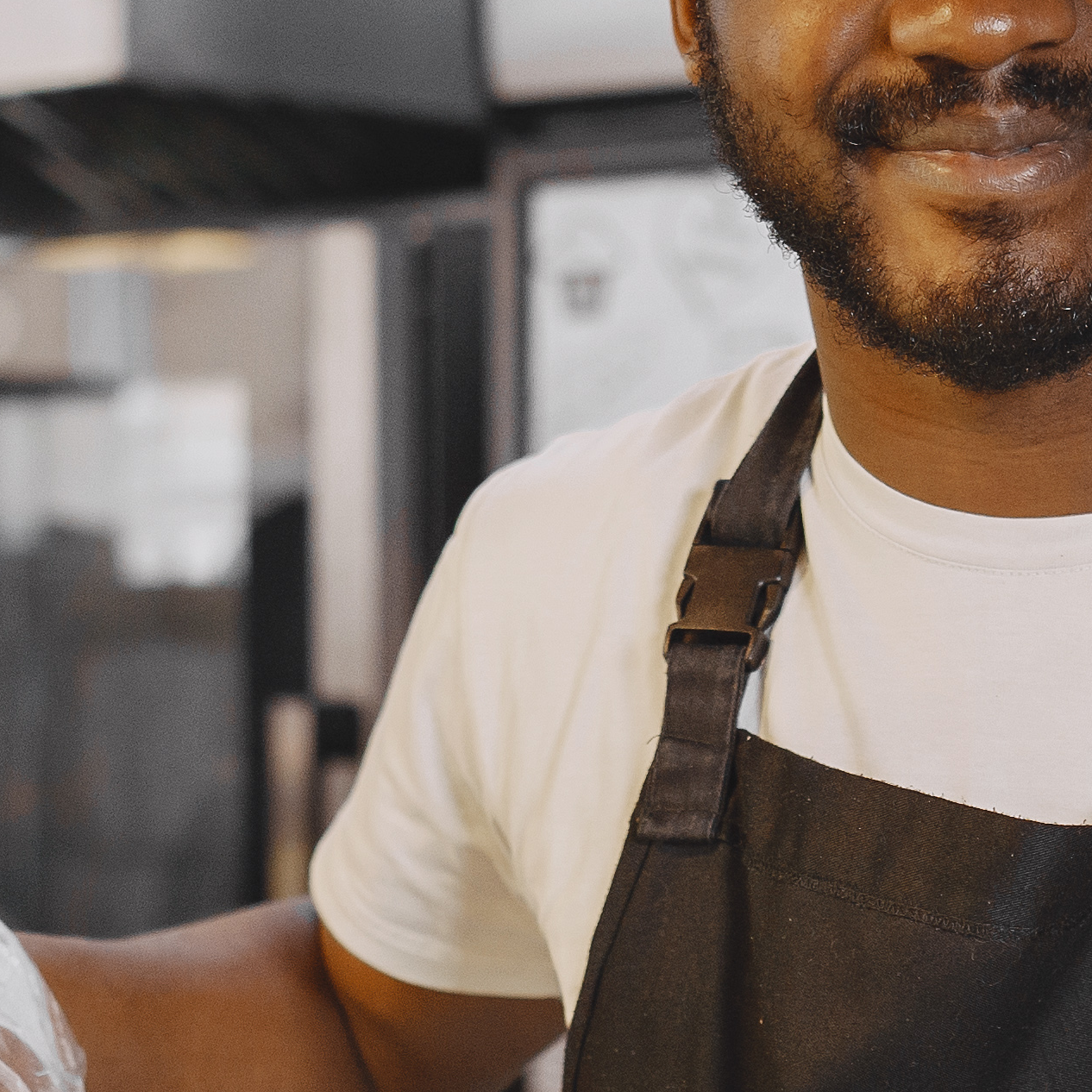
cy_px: 1051
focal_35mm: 141
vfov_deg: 12.3
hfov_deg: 12.4
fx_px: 5032
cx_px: 437
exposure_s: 1/200
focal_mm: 35
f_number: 2.5
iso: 640
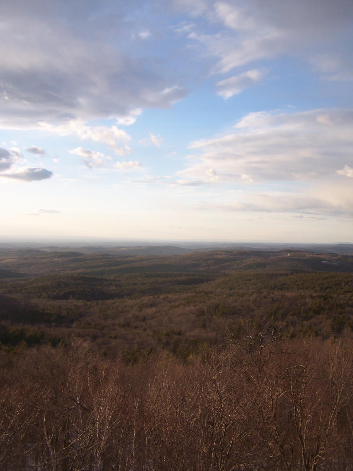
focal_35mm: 38
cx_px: 176
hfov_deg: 37.7
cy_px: 236
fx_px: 517
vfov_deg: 49.0
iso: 80
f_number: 2.8
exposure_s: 1/400
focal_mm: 6.3
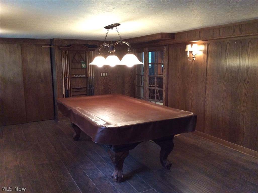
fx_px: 238
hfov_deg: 56.9
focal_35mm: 32
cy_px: 96
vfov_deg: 44.0
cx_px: 129
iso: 250
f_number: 2.4
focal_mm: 3.3
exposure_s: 1/17
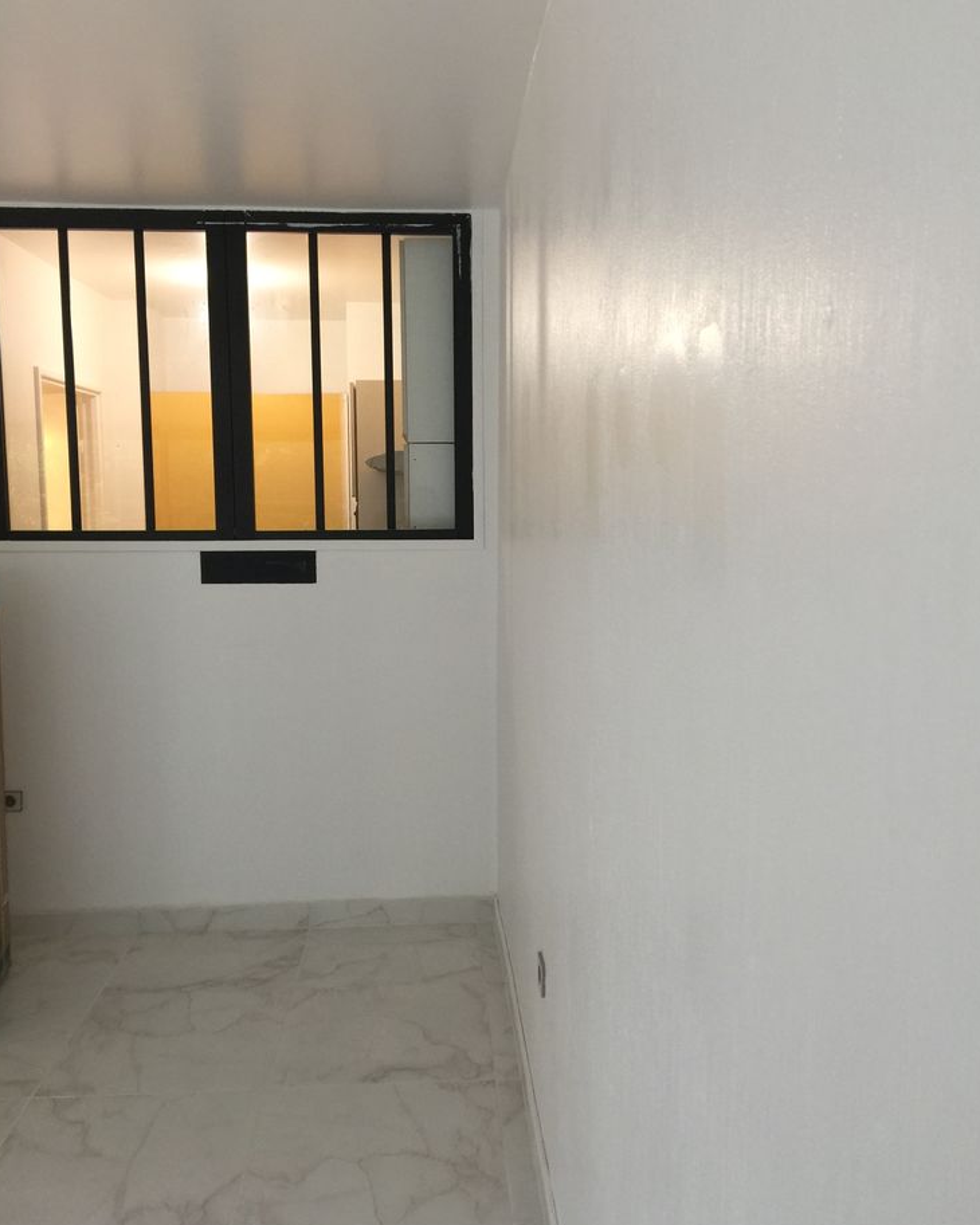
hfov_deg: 47.1
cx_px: 490
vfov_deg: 57.2
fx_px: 1124
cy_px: 628
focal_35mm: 31
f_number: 2.2
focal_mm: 4.15
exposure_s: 1/17
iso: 64
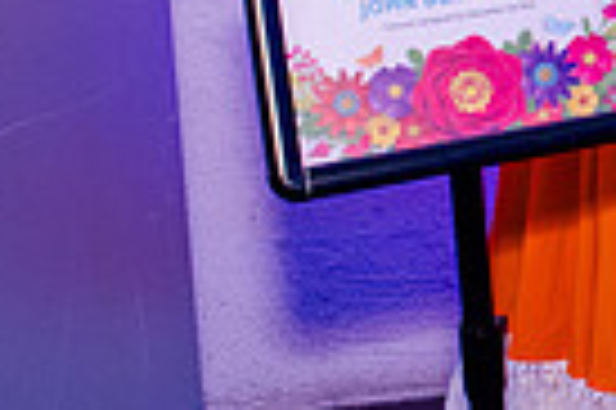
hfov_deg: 12.3
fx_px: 2529
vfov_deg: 8.8
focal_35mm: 148
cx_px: 1236
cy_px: -351
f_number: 4
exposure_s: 1/60
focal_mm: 35
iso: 1600
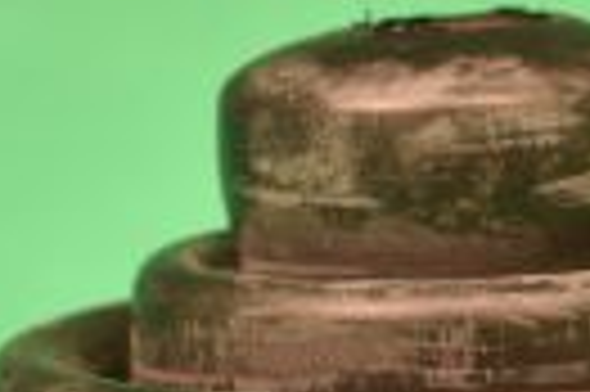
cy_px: 392
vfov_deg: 5.8
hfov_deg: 8.8
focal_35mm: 234
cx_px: 468
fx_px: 3830
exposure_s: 1/50
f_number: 5.6
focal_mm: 34
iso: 100
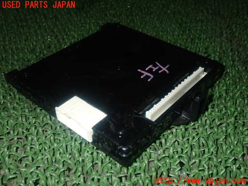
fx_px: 294
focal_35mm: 41
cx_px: 124
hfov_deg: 45.8
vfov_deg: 35.1
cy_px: 93
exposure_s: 1/40
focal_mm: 7.31
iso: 400
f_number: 8
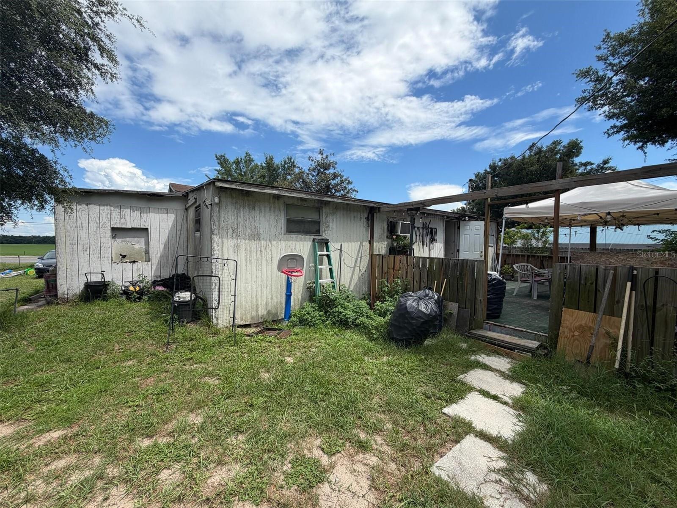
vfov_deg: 85.7
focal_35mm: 14
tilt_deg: -0.4
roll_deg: -0.2
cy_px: 254
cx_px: 338
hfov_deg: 102.1
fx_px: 274
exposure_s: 1/799
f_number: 2.2
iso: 20
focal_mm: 2.22
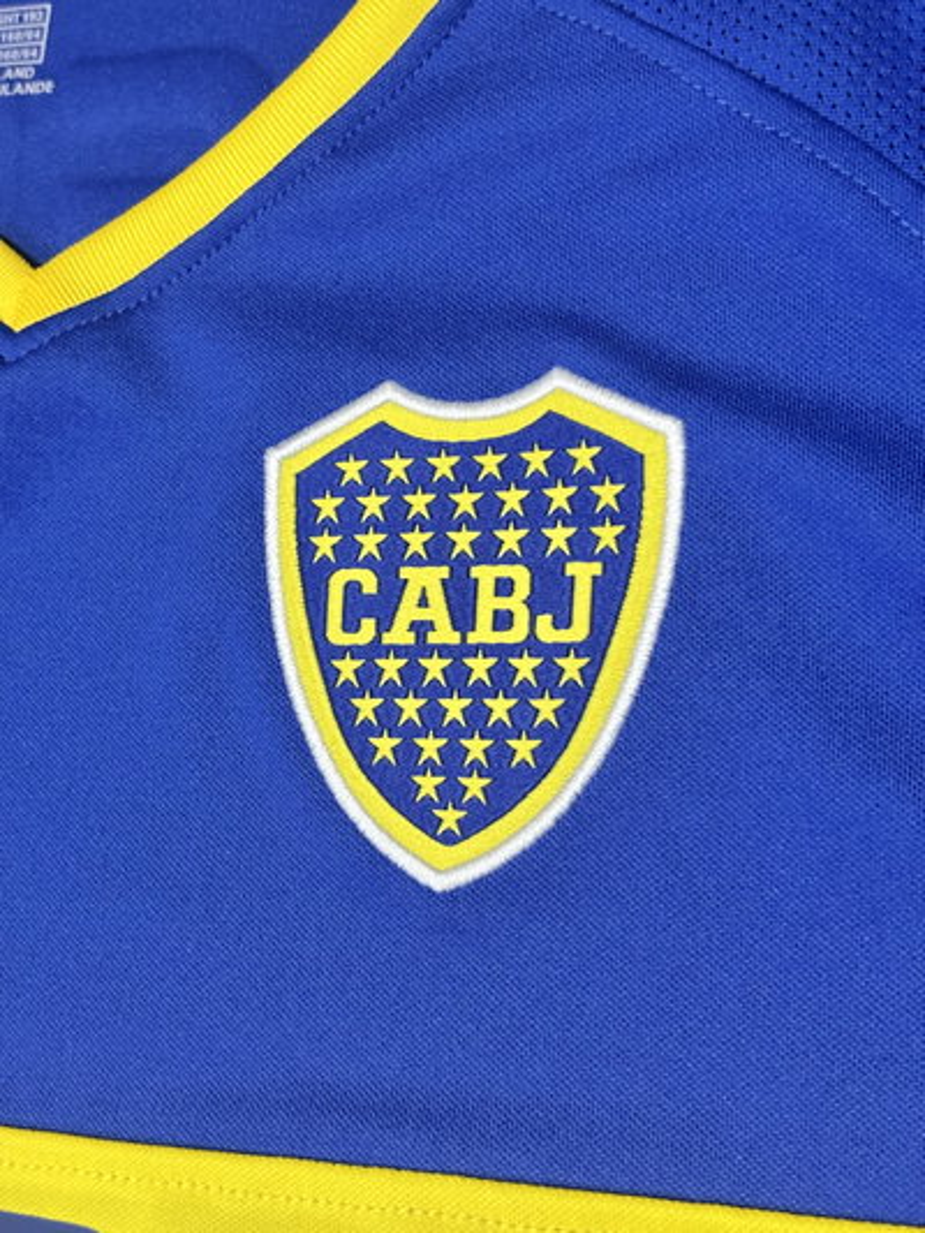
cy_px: 616
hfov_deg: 28.0
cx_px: 462
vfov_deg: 36.8
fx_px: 1852
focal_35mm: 52
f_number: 1.6
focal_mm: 5.96
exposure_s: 1/33
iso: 250
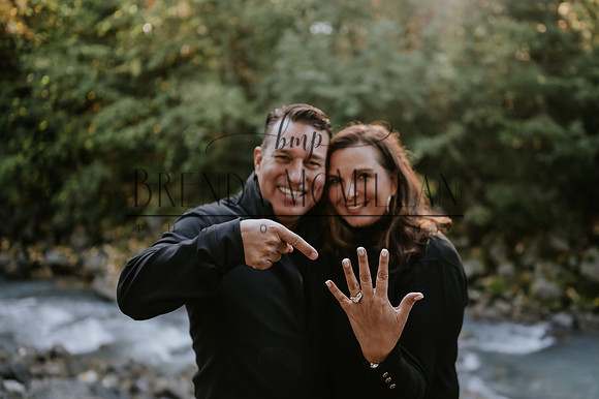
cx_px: 333
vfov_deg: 34.2
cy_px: 208
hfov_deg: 49.6
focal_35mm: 39
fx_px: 647
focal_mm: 35
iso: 400
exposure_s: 1/800
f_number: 1.8
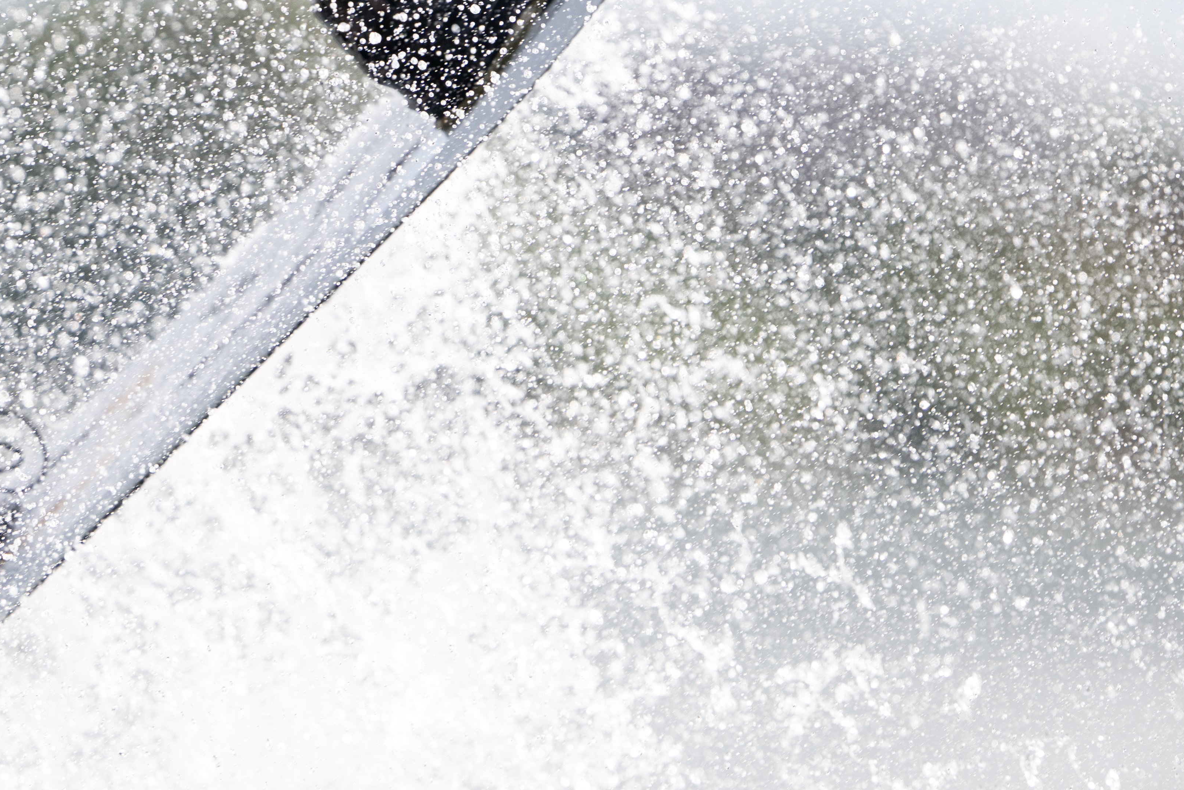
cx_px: -282
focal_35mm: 1029
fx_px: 33843
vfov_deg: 1.3
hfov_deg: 2.0
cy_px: 167
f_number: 4
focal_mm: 400
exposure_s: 1/2500
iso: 320
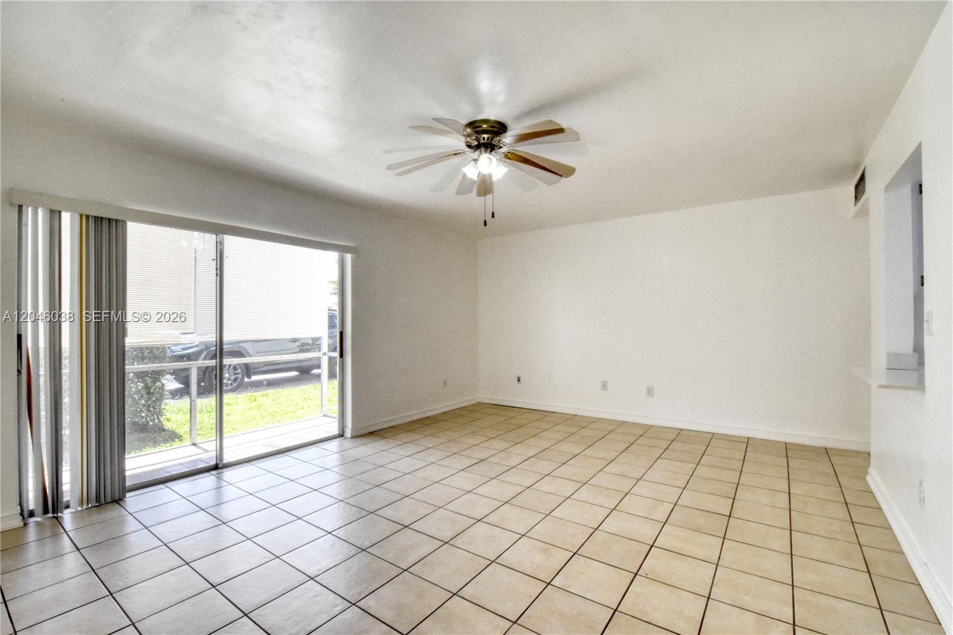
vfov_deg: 77.3
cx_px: 476
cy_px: 318
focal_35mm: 15
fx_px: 397
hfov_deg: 100.4
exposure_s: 1/60
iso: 2500
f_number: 22
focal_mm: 10
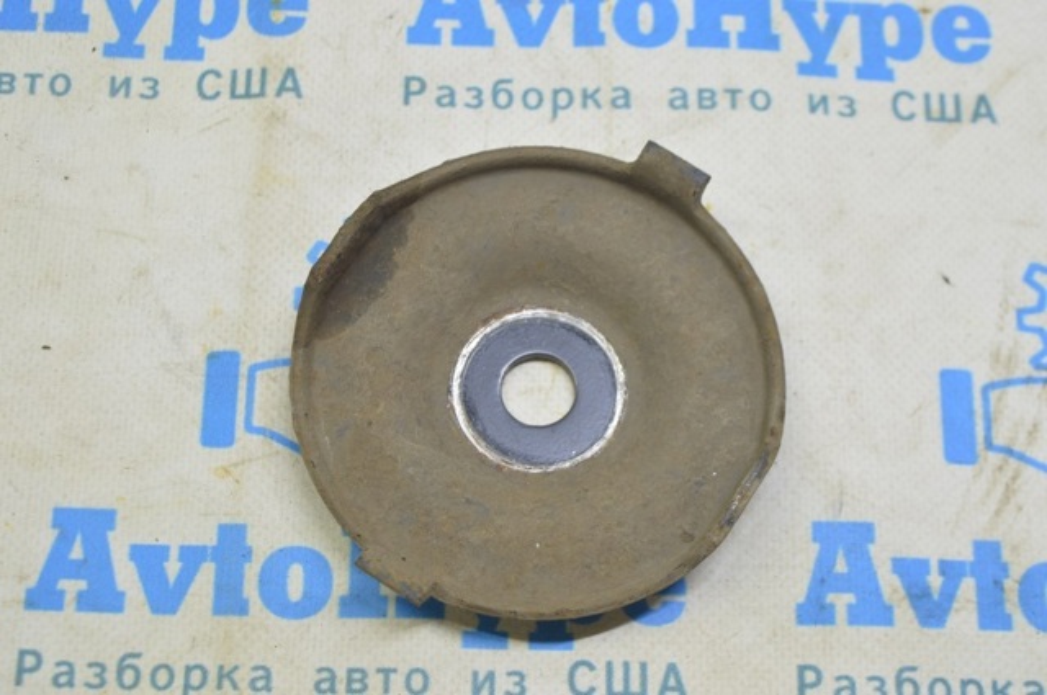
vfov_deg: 21.5
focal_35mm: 63
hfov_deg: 31.9
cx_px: 524
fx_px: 1830
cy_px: 348
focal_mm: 42
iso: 400
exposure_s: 1/20
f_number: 5.6
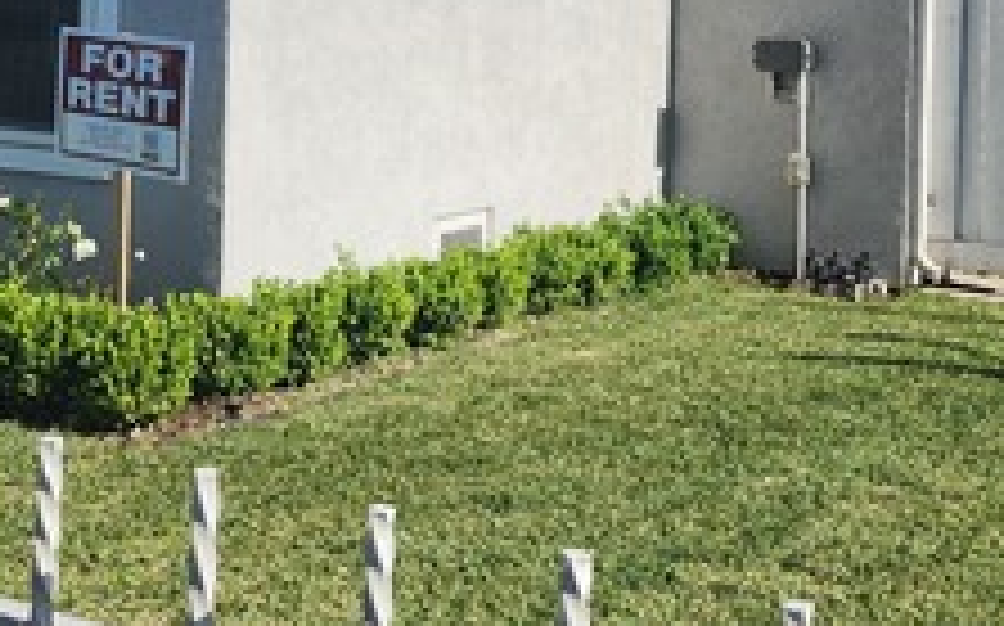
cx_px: 398
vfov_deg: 17.3
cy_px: -54
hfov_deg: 28.2
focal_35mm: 73
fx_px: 1996
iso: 12
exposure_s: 1/1167
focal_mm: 6.4
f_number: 1.8
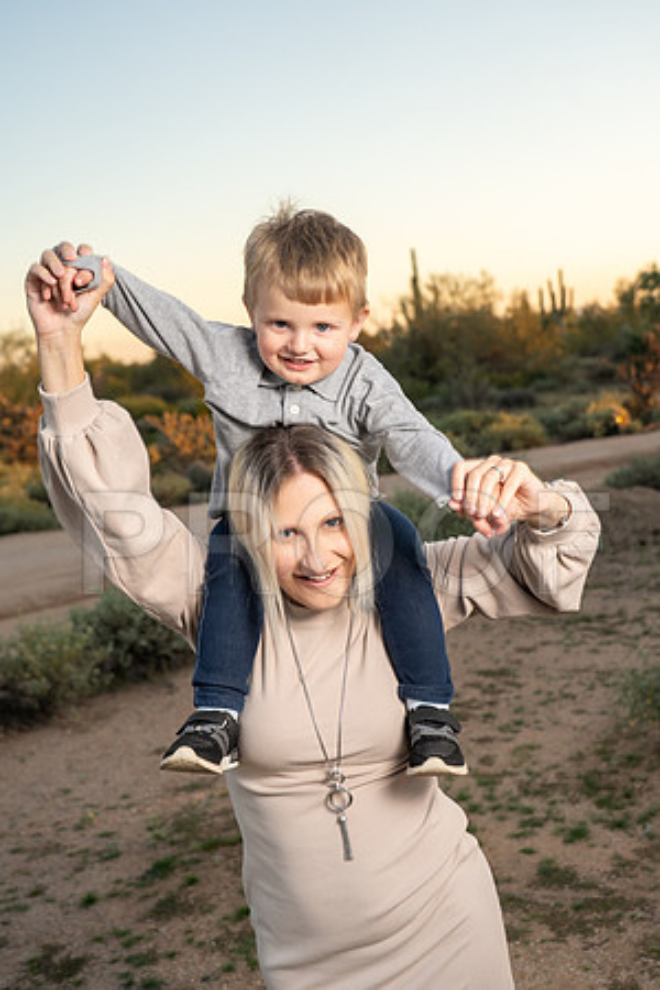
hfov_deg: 31.2
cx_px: 330
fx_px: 1182
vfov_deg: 45.4
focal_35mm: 43
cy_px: 495
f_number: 5
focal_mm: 43
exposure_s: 1/160
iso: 100
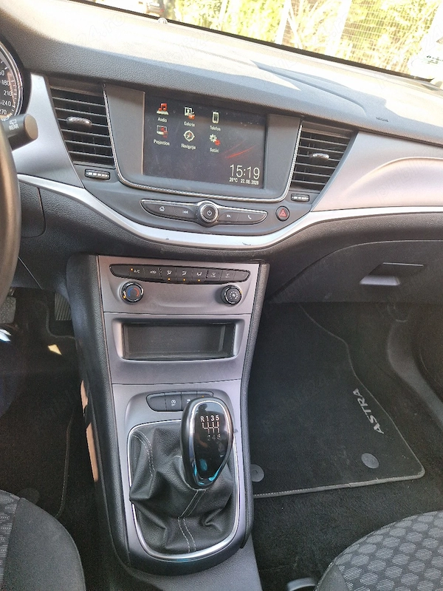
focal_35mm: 23
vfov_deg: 73.9
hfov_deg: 58.9
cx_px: 222
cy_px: 296
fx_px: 392
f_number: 1.8
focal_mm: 5.4
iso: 64
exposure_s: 1/182
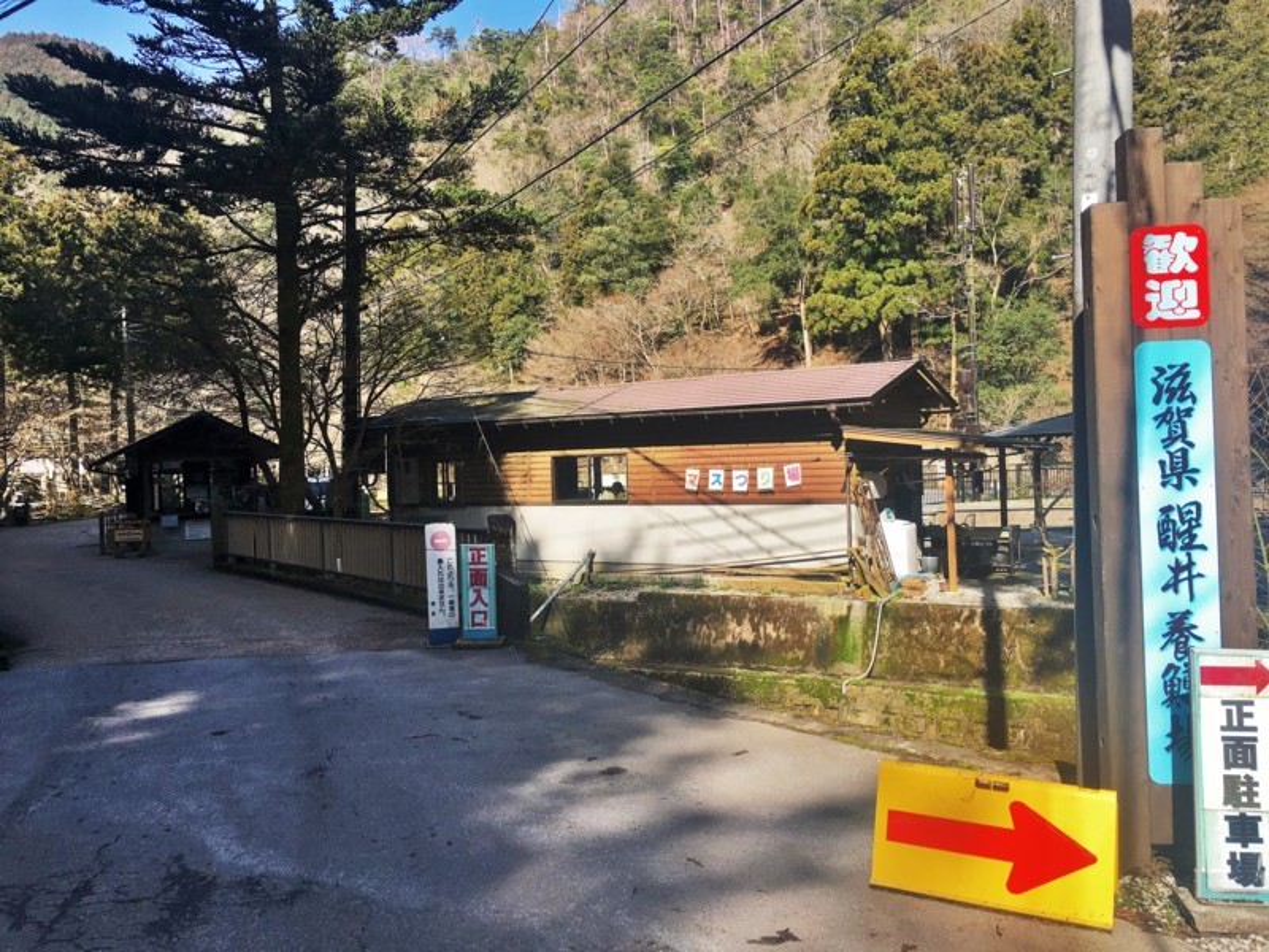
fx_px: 1063
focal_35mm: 29
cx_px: 634
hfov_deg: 61.7
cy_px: 476
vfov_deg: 48.2
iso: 25
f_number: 2.2
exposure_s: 1/974
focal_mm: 4.15
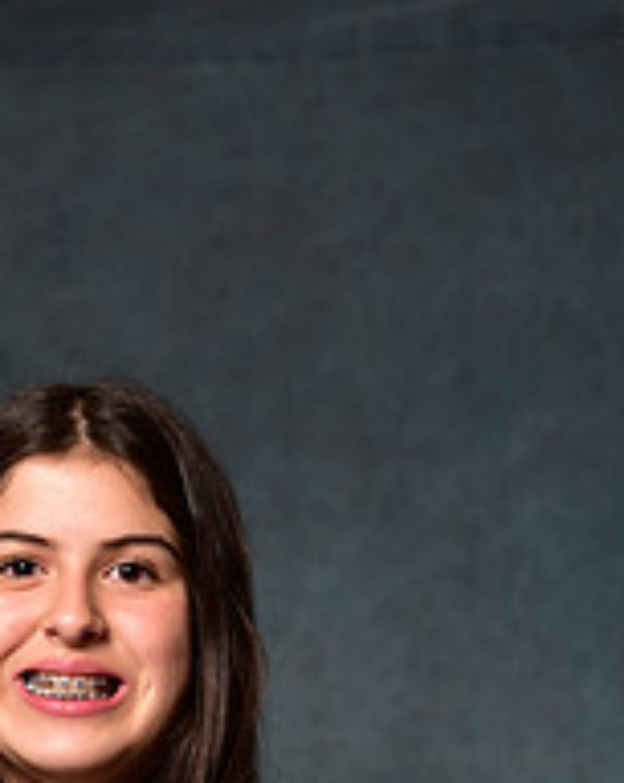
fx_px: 4605
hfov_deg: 7.7
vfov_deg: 9.5
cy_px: 1011
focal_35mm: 199
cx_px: -2
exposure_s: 1/200
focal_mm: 70
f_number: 5
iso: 100
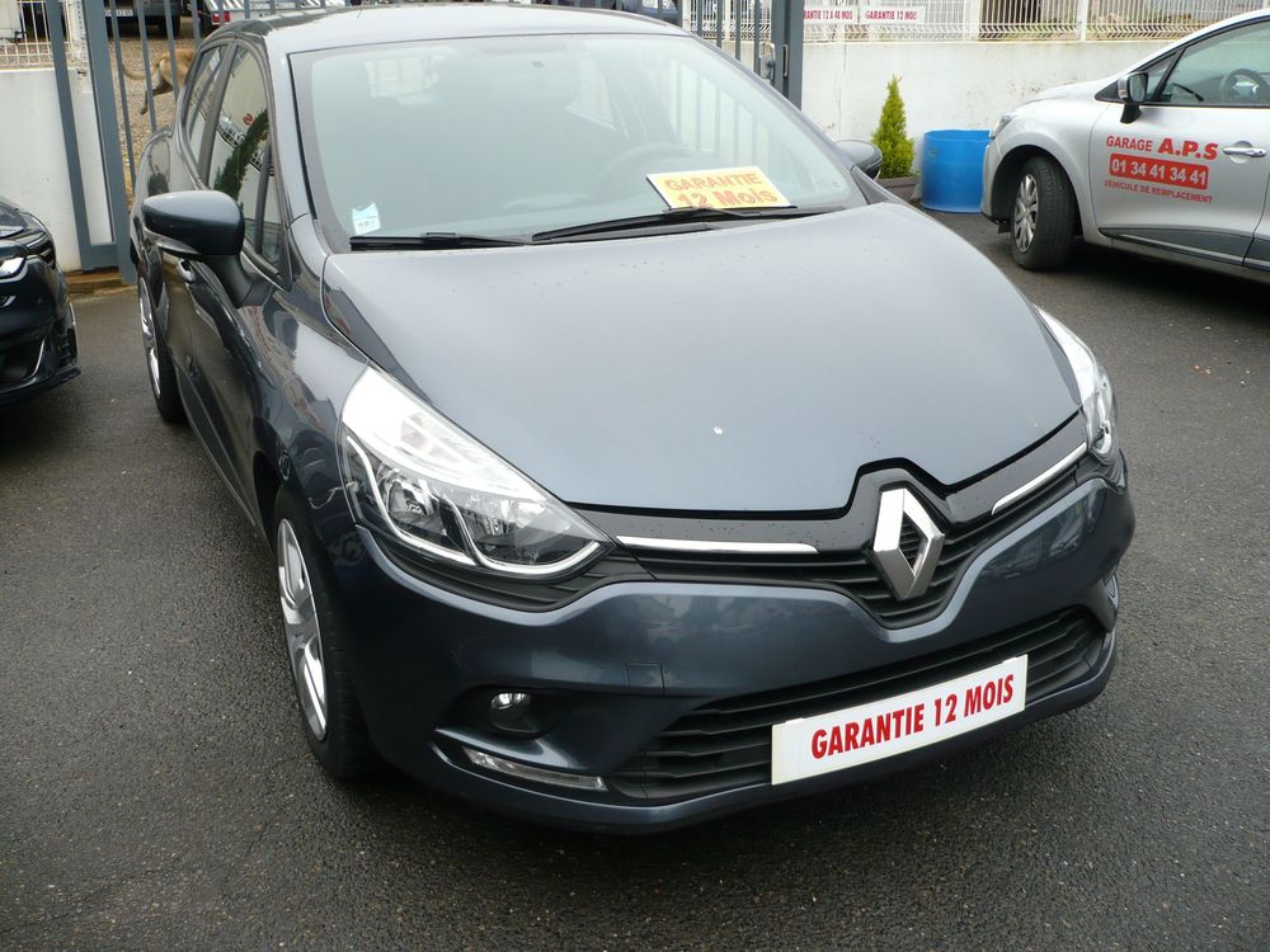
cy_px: 476
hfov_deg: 52.6
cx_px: 635
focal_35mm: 35
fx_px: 1284
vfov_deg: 40.7
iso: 100
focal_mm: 5.8
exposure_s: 1/250
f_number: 2.8
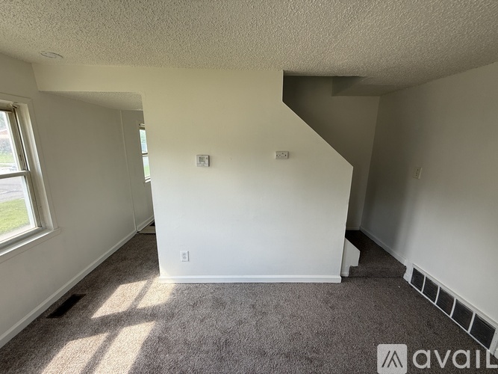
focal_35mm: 14
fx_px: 201
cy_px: 187
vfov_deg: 85.7
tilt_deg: -12.4
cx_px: 249
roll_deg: -0.2
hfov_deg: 102.1
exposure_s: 1/114
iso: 50
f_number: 2.2
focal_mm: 2.22
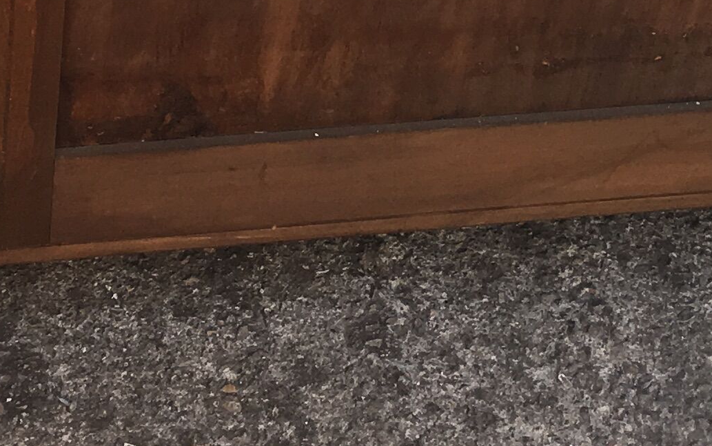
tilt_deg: -34.2
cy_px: -479
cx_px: 201
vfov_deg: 10.0
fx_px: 2329
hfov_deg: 17.3
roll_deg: -5.4
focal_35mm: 120
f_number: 2.2
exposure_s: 1/214
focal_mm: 4.15
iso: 25
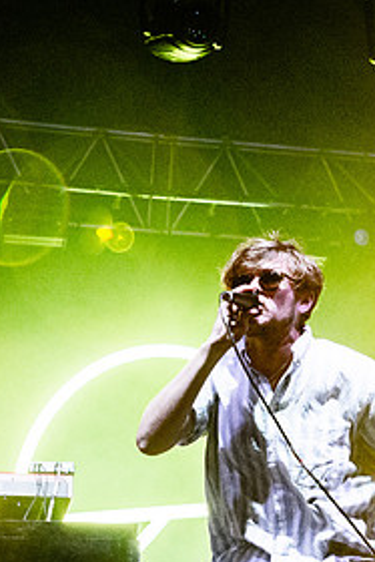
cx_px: 315
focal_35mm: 86
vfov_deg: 23.6
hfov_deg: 15.8
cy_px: 297
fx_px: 1342
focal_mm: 35
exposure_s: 1/500
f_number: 2.8
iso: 6400
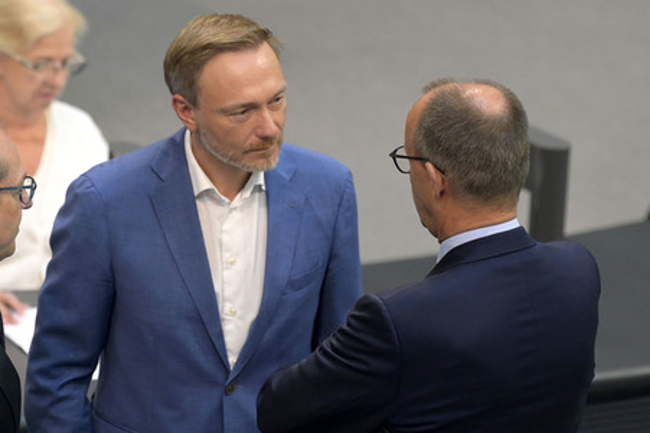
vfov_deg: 4.3
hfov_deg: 6.4
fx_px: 5773
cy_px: 216
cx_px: 325
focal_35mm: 320
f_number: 5.6
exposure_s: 1/400
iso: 8000
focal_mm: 320
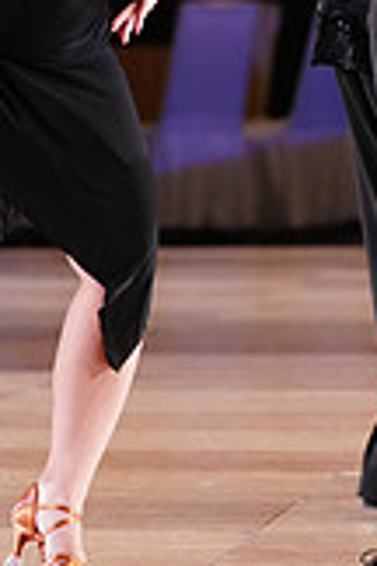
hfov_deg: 2.4
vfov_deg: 3.6
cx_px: 257
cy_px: -115
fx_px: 9079
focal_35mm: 578
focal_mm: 161
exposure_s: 1/320
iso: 5000
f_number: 4.5
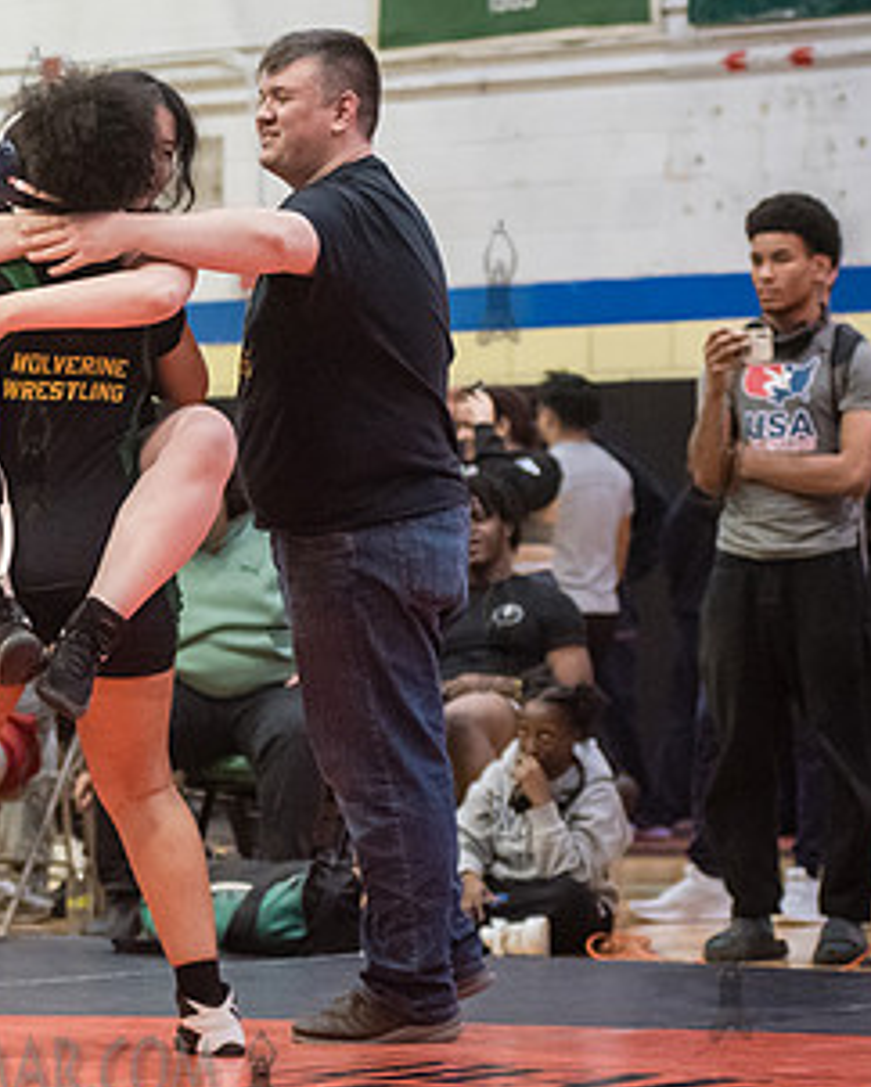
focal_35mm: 157
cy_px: 416
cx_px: 108
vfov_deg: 12.3
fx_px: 5054
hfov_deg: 9.8
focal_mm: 80
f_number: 3.5
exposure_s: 1/400
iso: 8000
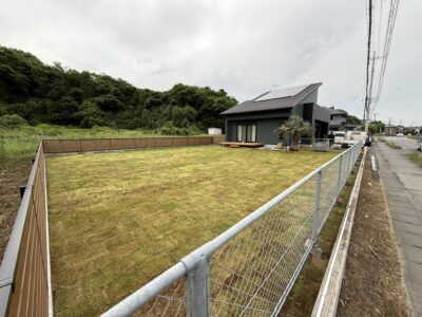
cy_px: 158
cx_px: 211
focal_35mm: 14
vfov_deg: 85.7
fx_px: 171
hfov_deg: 102.1
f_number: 2.2
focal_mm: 2.22
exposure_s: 1/150
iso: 64
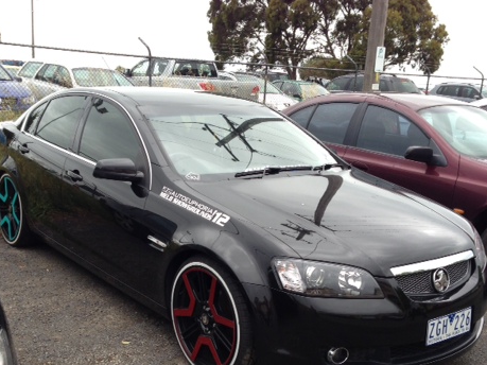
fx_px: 647
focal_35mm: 46
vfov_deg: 31.3
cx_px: 231
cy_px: 238
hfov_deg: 41.2
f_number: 2.4
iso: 50
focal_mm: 4.13
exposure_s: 1/301
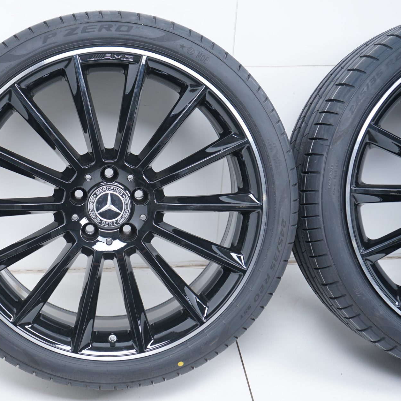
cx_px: 124
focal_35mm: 61
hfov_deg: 27.9
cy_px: 198
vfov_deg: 28.2
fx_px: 799
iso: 250
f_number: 5.6
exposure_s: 1/125
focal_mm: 47
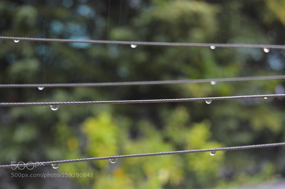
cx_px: 142
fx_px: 653
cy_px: 94
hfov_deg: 24.6
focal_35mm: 82
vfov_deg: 16.5
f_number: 5.6
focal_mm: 55
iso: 1100
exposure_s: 1/60
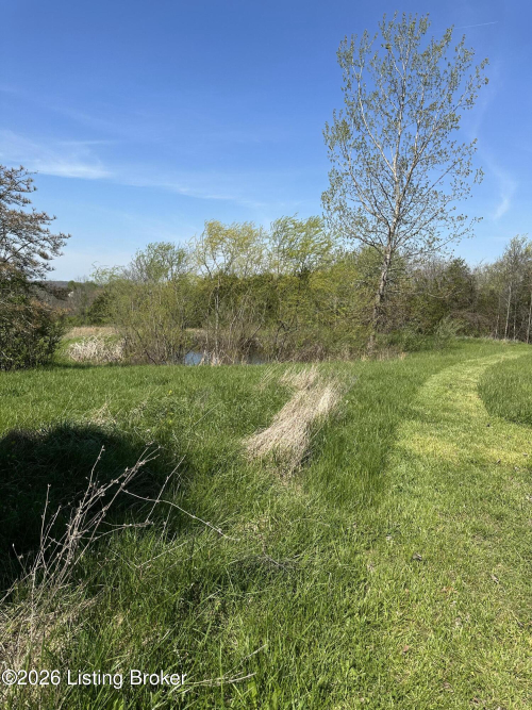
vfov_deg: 71.6
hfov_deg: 56.8
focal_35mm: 24
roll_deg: -3.7
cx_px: 266
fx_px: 492
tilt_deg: -4.4
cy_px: 355
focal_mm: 6.86
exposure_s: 1/4016
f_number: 1.78
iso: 80
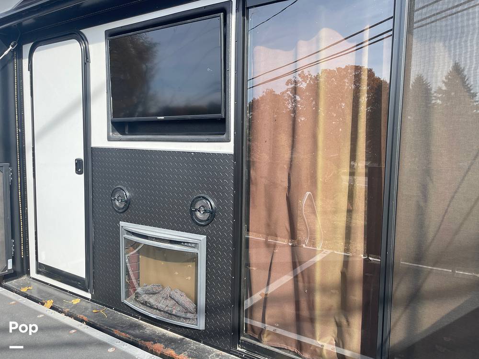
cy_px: 180
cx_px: 240
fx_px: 360
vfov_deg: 53.1
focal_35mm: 26
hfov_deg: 67.3
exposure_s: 1/895
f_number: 1.6
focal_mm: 4.2
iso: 32
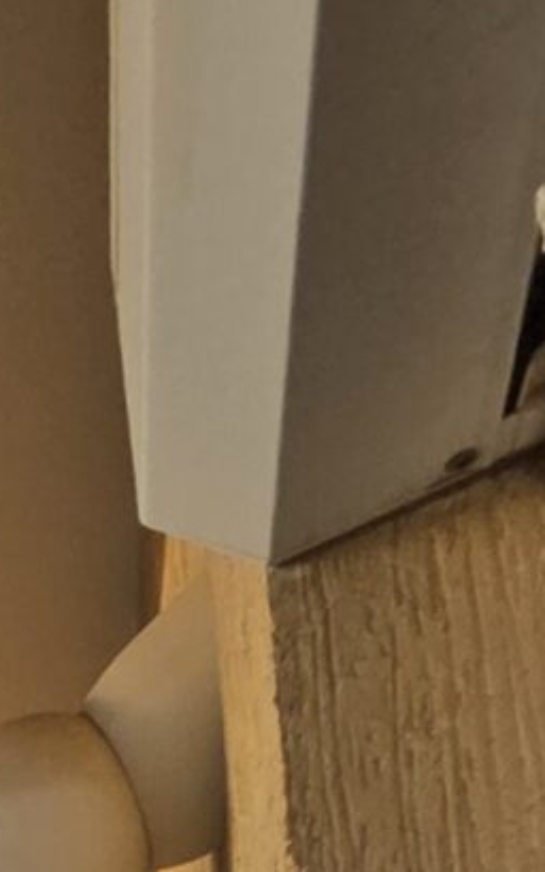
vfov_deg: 12.2
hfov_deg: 9.5
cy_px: 2497
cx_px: -1326
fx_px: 2045
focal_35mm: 86
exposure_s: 1/720
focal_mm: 2.2
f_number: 2.2
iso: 50
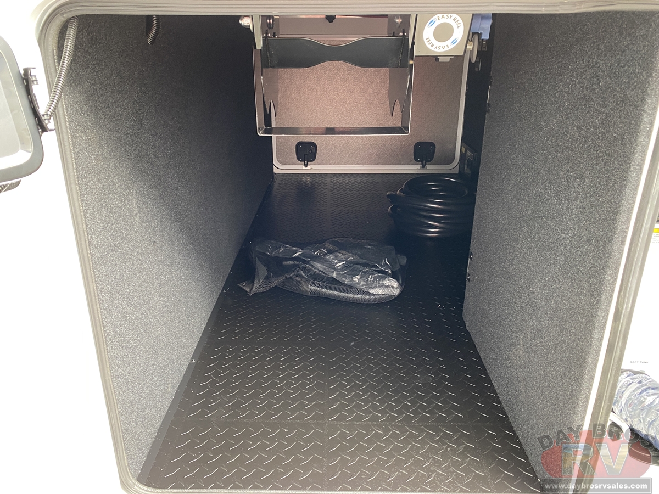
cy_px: 247
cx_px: 330
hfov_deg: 67.3
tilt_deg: -20.8
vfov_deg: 53.1
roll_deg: -0.3
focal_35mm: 26
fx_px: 495
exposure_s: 1/60
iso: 160
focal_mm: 4.25
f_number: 1.8
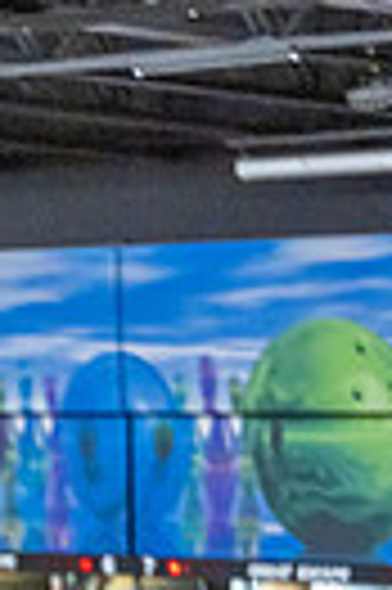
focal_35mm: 241
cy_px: 1000
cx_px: -234
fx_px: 3946
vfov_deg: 8.3
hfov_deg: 5.6
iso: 4000
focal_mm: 70
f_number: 2.8
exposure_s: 1/800
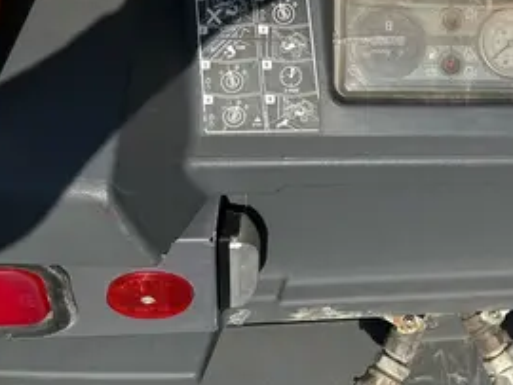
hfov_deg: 34.5
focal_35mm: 53
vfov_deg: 26.3
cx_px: 445
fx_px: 786
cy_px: 12
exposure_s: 1/8000
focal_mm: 5.7
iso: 50
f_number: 1.5
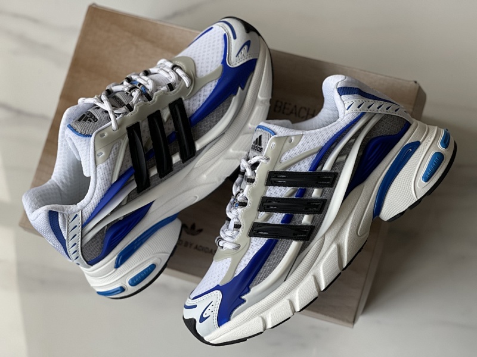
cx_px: 238
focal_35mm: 64
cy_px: 178
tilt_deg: -77.8
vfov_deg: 22.9
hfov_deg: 30.3
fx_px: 882
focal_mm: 7.5
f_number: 2.2
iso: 80
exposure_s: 1/121
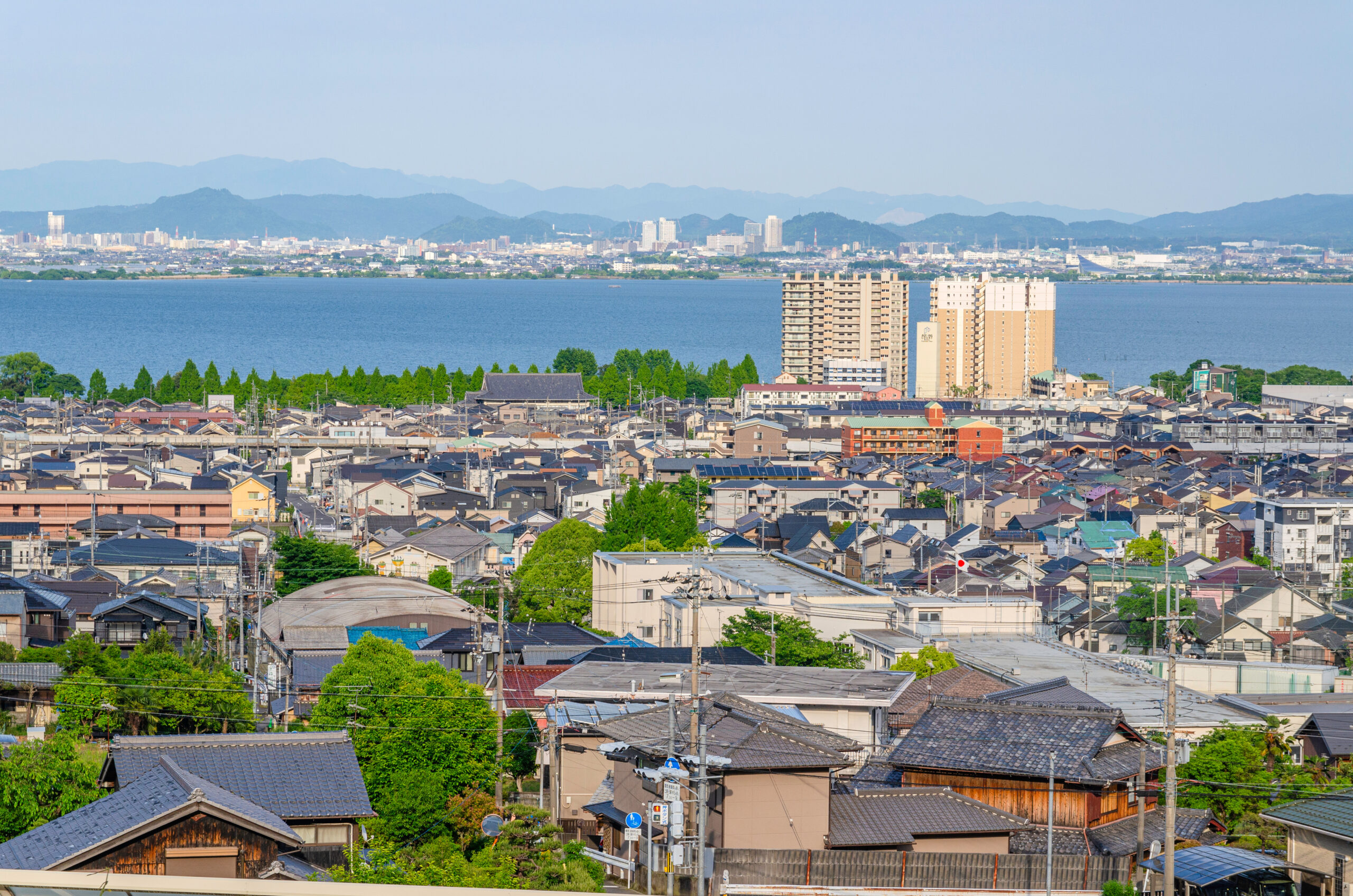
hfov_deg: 19.5
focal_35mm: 105
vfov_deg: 13.0
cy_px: 448
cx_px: 676
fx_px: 3938
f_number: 8
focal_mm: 70
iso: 100
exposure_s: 1/320
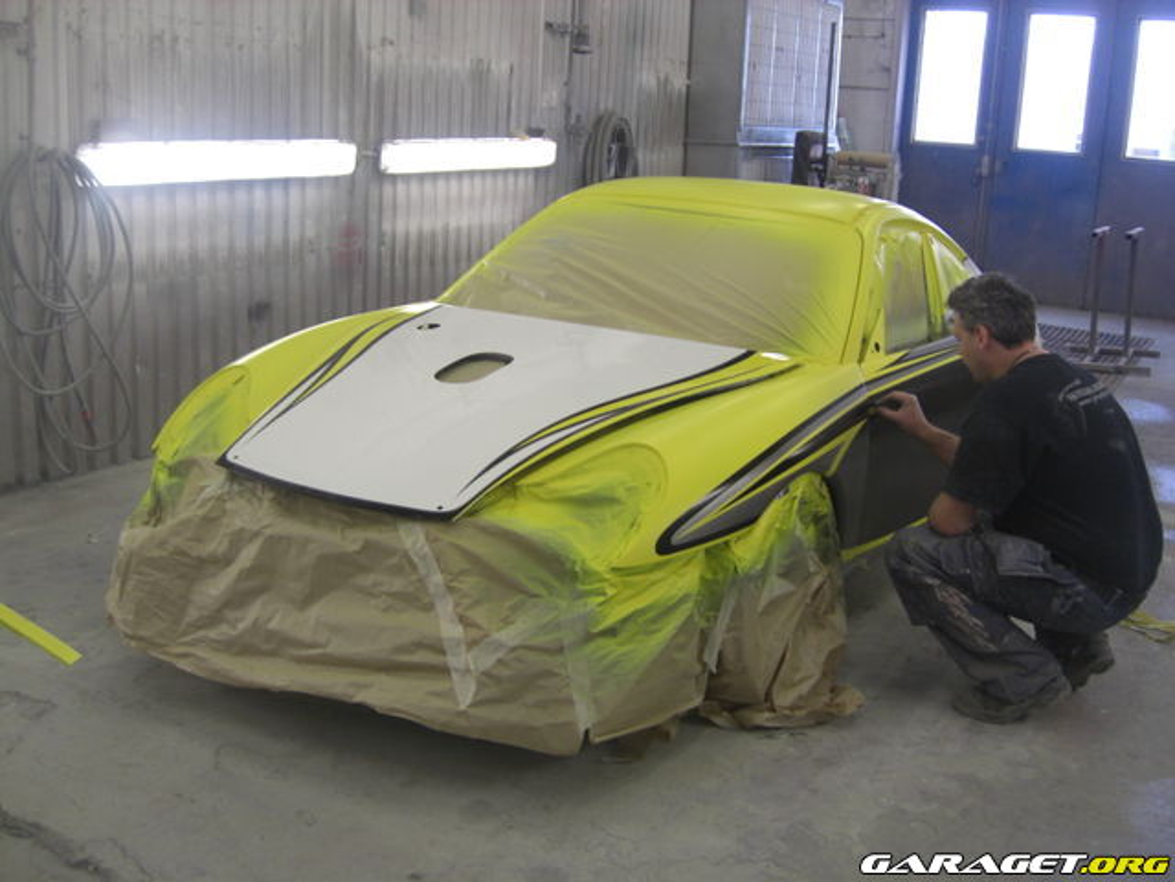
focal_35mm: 38
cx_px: 588
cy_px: 441
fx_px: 1290
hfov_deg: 49.0
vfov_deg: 37.7
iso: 200
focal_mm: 7.9
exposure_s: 1/80
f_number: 2.8
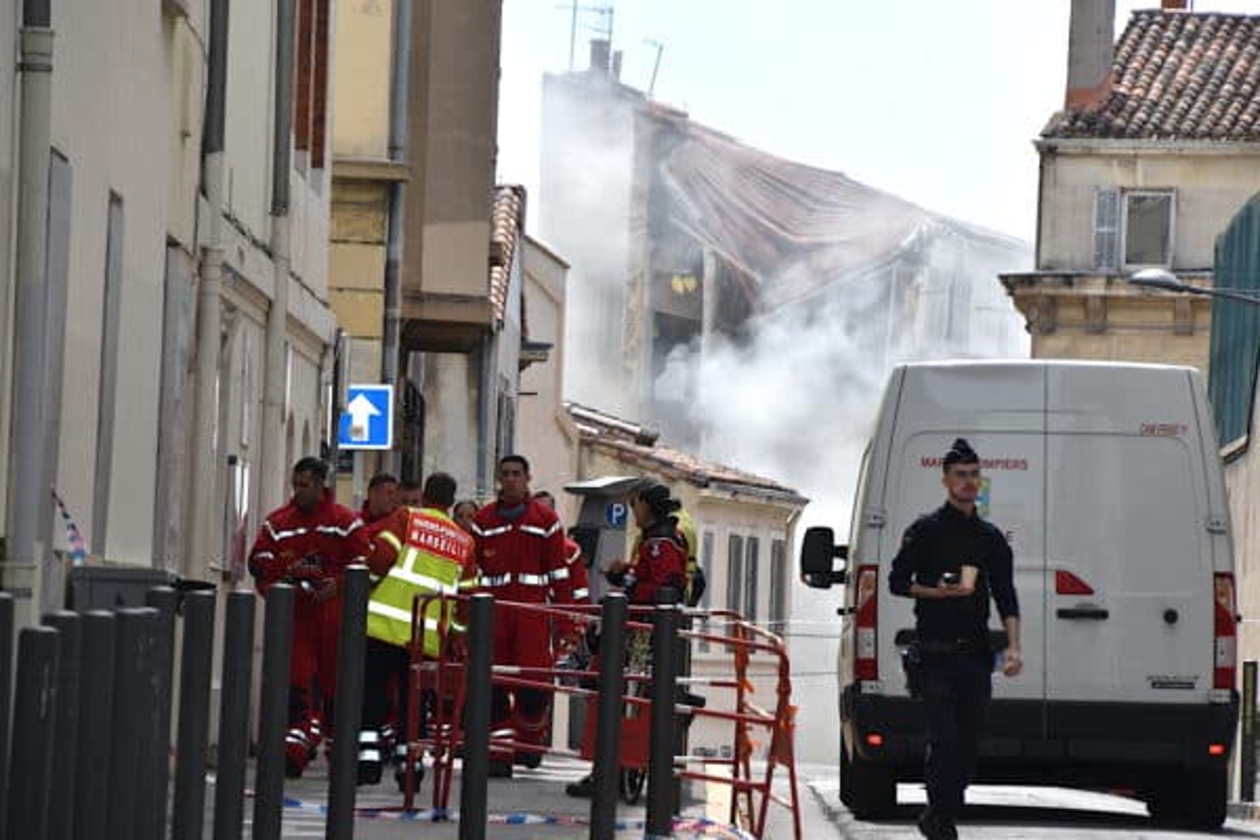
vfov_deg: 5.2
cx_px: 630
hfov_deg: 7.8
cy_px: 420
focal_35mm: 262
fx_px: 9187
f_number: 10
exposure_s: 1/200
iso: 100
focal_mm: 175
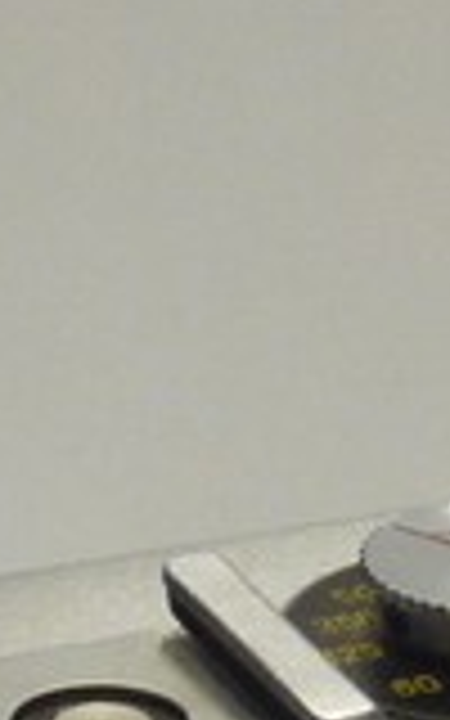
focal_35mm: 287
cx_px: 1170
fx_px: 5632
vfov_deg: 7.0
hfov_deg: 4.5
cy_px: 1494
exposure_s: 1/30
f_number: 10
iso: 800
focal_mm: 18
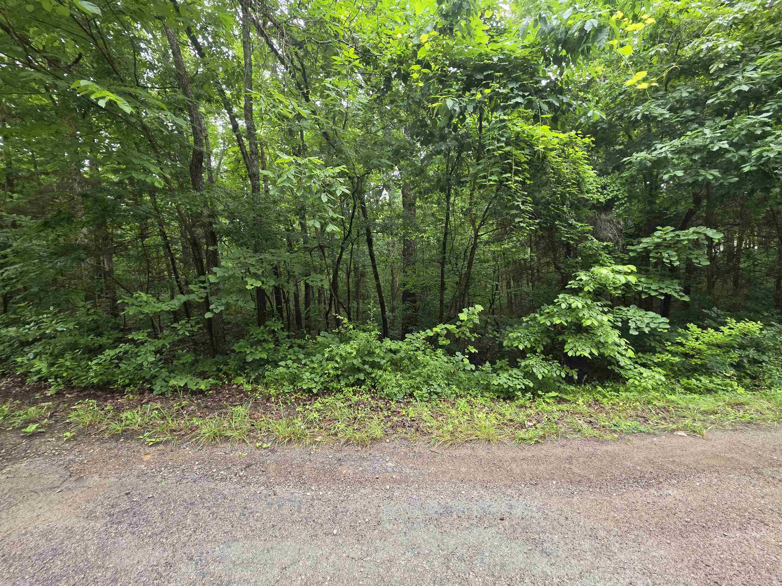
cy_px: 293
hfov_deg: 106.2
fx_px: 294
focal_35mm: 13
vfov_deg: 89.9
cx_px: 391
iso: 160
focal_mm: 2.2
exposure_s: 1/120
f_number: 1.9
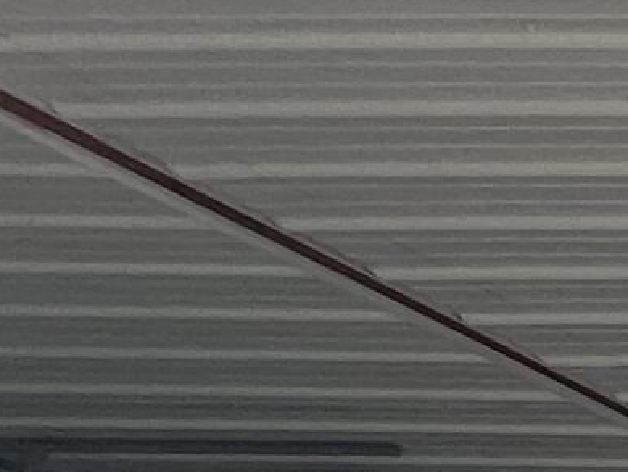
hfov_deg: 8.6
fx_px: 1815
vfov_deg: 11.5
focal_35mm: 100
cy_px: 1213
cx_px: 2406
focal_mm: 1.57
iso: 32
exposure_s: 1/147
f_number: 1.8
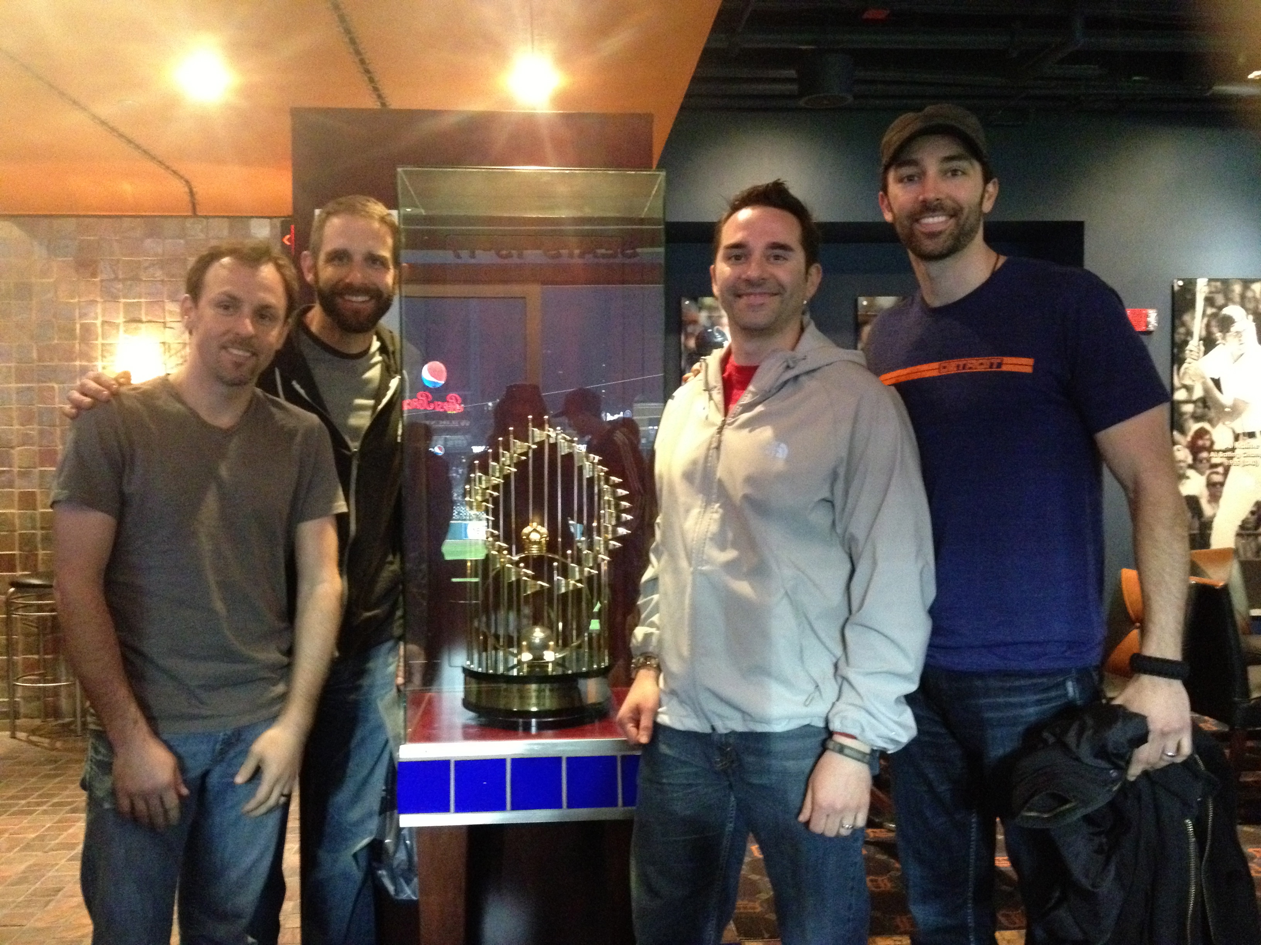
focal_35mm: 35
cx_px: 630
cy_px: 472
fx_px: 1275
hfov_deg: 52.6
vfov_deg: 40.7
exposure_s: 1/15
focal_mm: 4.28
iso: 800
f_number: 2.4
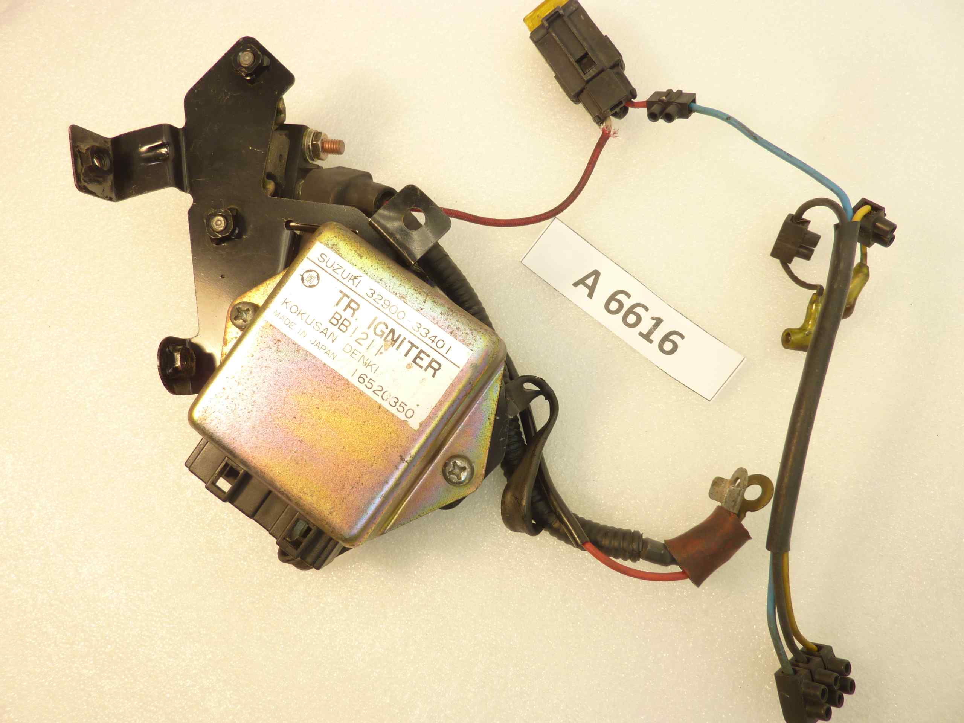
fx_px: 696
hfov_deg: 69.4
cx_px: 482
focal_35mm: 25
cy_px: 362
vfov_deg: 54.9
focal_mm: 4.1
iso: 80
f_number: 3.3
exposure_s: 1/25
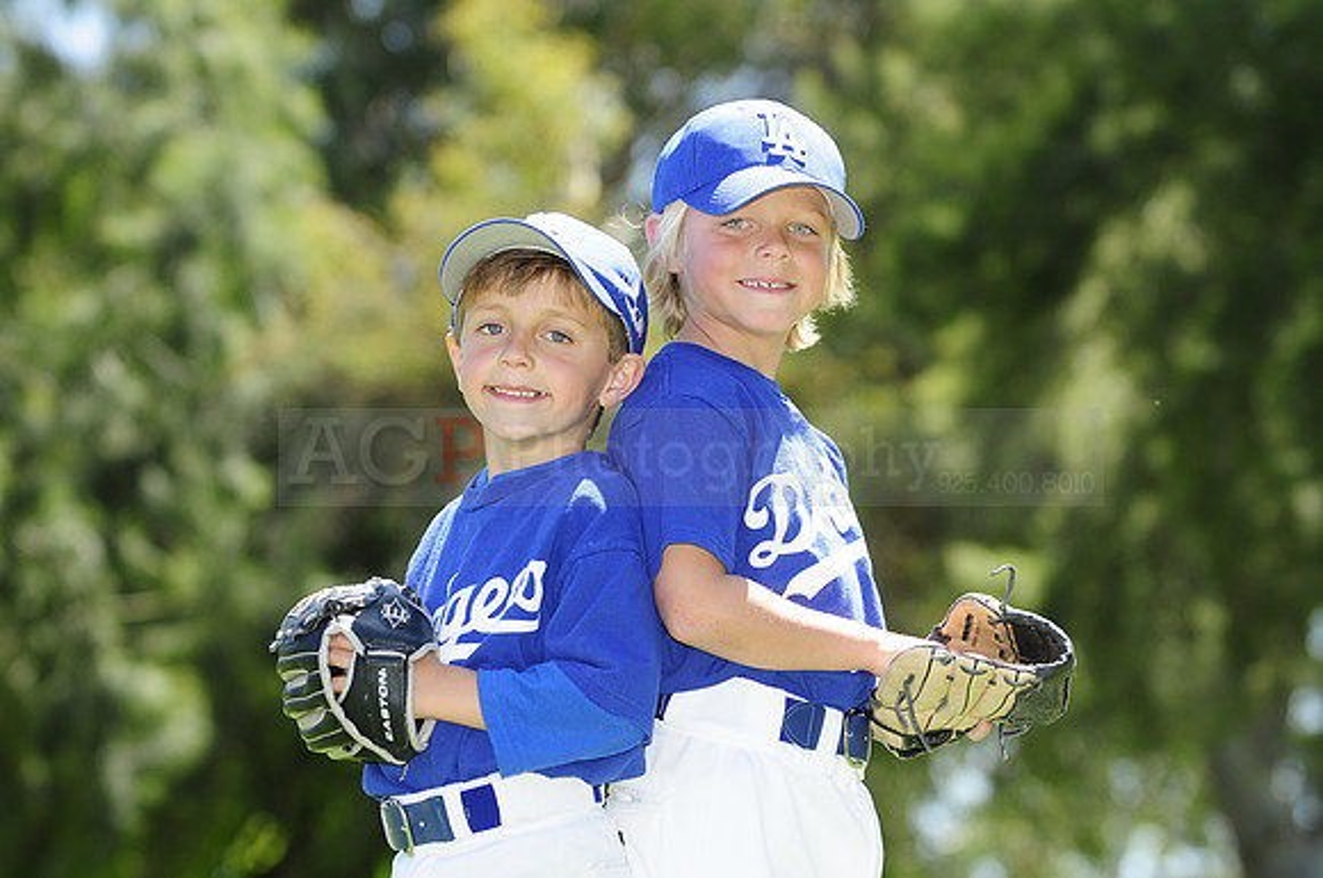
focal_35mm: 153
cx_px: 662
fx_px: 5615
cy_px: 439
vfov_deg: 8.9
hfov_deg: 13.4
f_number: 4
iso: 200
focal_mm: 102
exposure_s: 1/500
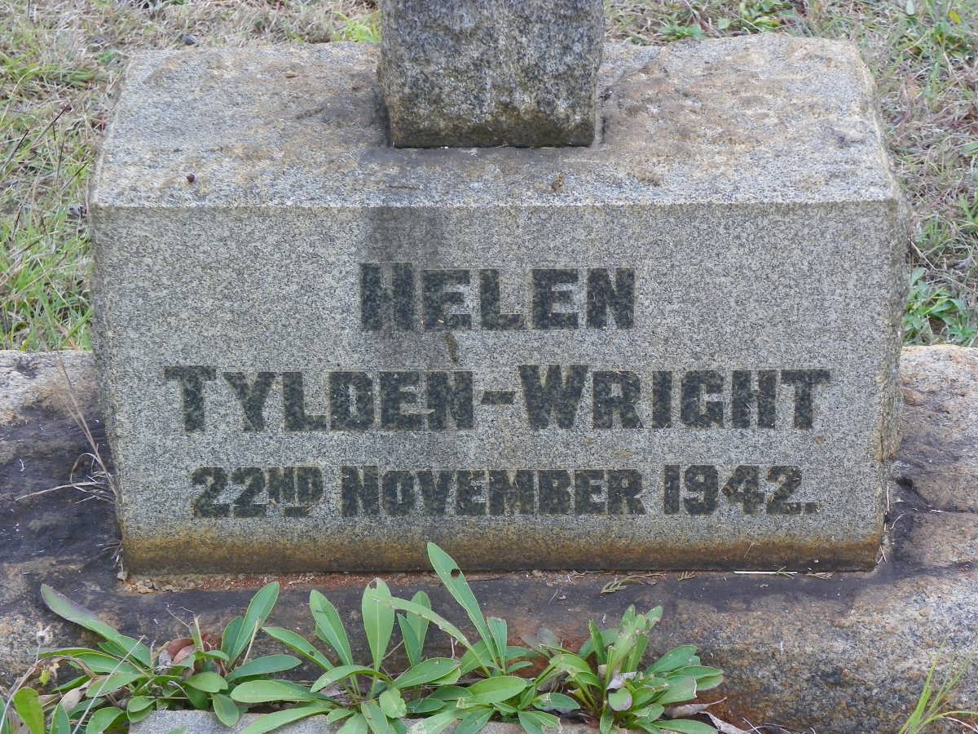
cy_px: 367
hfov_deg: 17.7
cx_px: 489
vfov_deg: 13.3
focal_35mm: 111
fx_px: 3136
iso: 80
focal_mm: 19.7
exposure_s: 1/50
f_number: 4
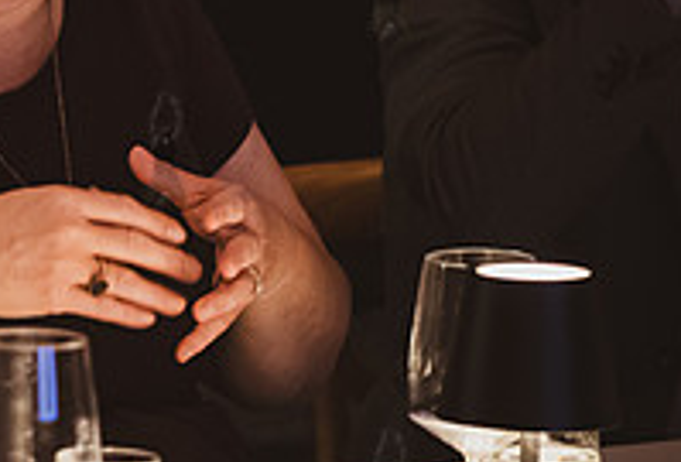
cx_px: -345
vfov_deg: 4.4
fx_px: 6029
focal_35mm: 317
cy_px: -22
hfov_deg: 6.4
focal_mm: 100
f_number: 2.8
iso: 12800
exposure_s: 1/160
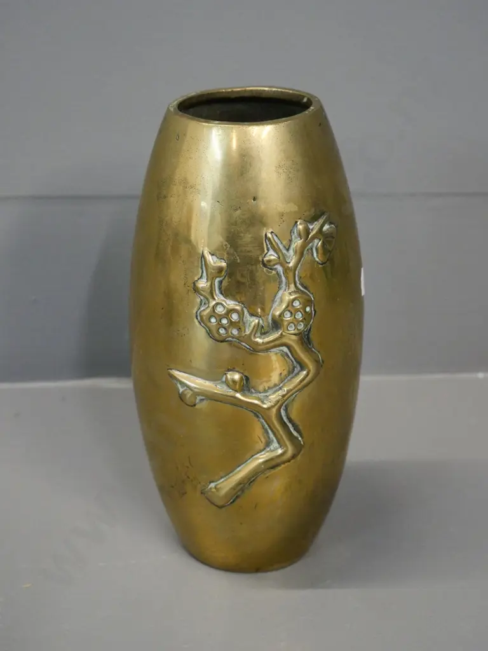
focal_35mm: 64
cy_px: 326
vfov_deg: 30.3
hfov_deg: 22.9
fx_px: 1203
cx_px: 244
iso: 3200
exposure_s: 1/80
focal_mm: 32
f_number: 5.6
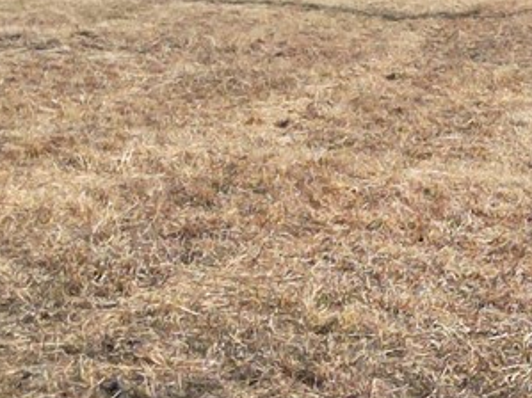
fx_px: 2366
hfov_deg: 12.6
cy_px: 219
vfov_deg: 9.6
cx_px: 621
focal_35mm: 154
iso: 130
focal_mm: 6.72
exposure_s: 1/2500
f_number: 1.7
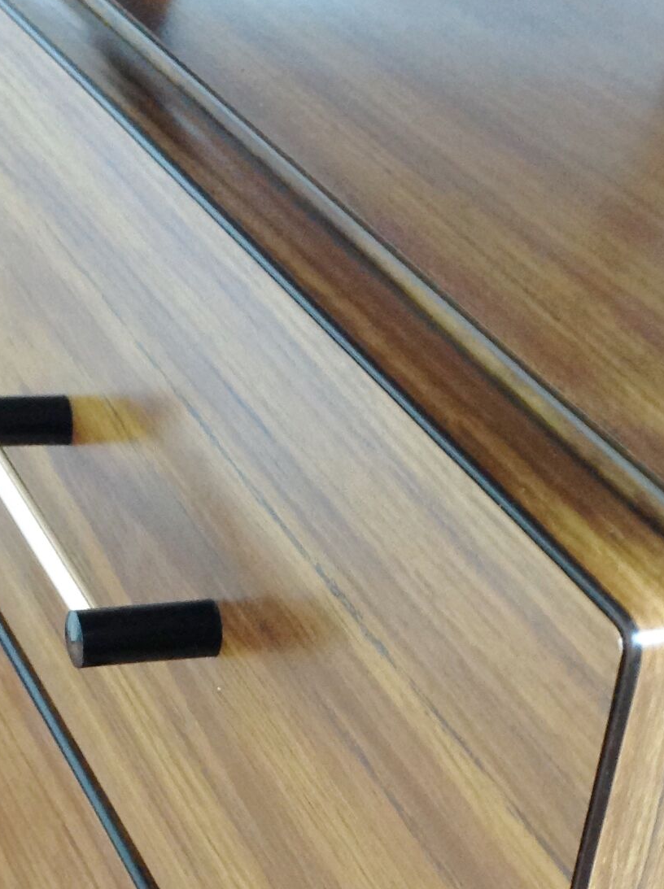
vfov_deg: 22.7
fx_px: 2129
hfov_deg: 17.7
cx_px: 426
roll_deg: -9.1
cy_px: 876
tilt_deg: -34.5
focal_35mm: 83
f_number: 2.4
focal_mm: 4.28
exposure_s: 1/15
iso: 125
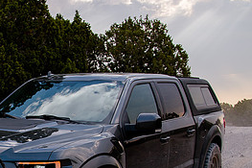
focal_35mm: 62
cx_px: 7
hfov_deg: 30.4
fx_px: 434
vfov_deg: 21.3
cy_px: 158
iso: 200
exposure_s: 1/400
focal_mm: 24
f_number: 5.6
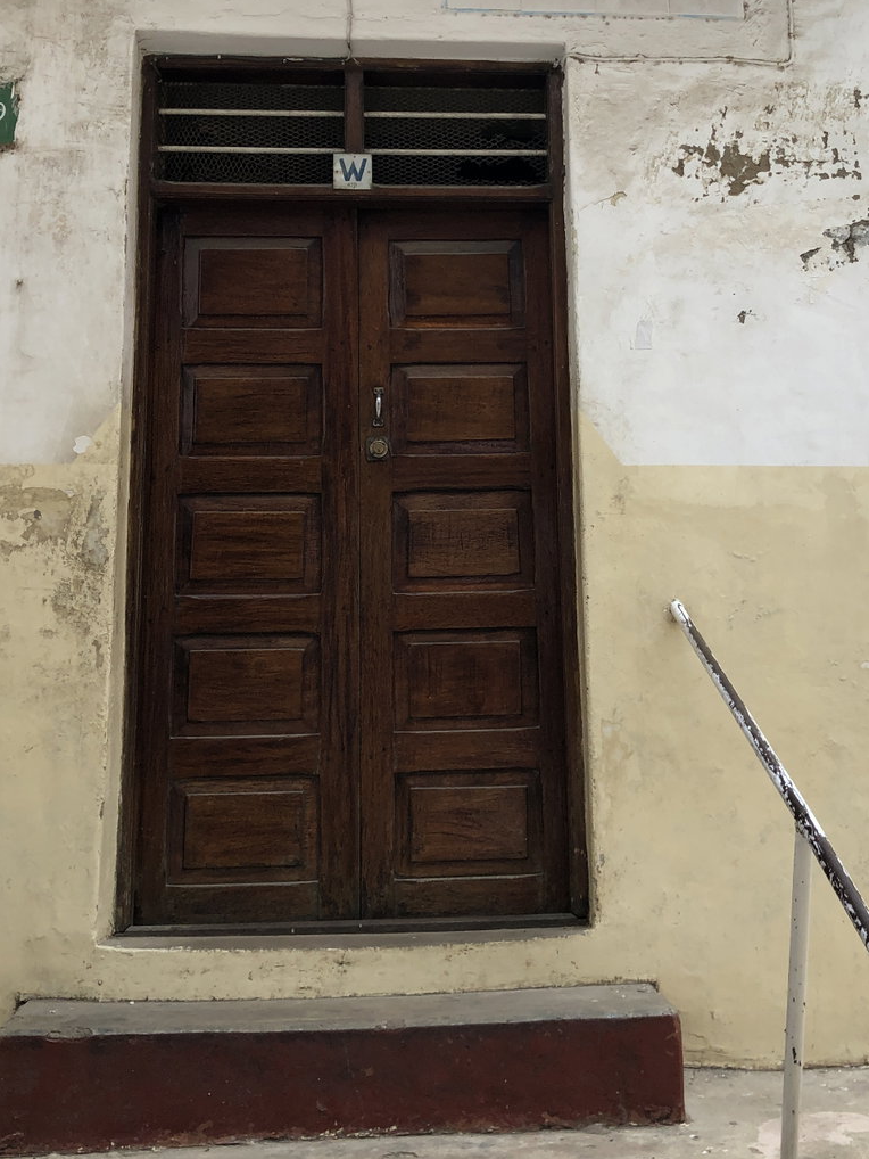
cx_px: 535
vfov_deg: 42.6
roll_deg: +0.8
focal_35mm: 44
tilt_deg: +12.3
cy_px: 431
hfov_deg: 32.8
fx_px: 1472
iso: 40
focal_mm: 4
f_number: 1.8
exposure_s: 1/120
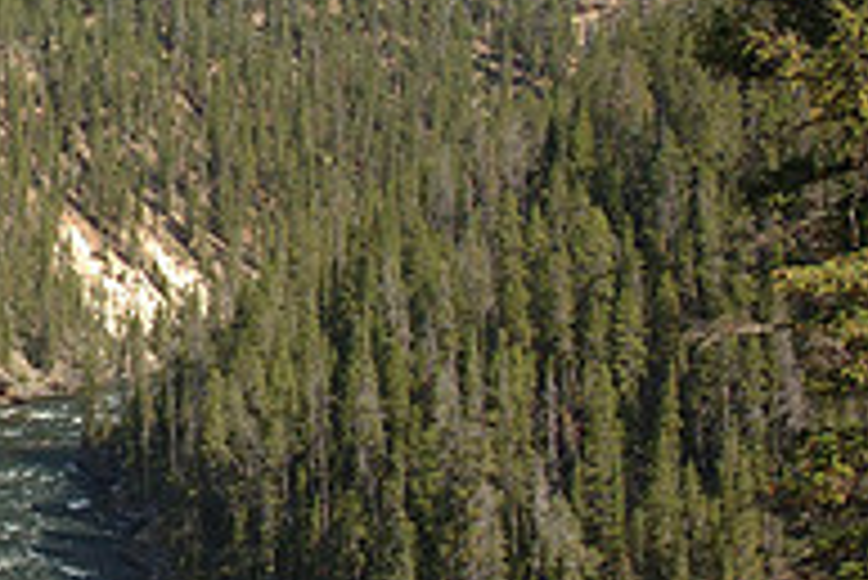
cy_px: 112
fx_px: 2714
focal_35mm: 112
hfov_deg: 17.1
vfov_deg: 12.1
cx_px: -265
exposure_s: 1/125
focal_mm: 25
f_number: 5.6
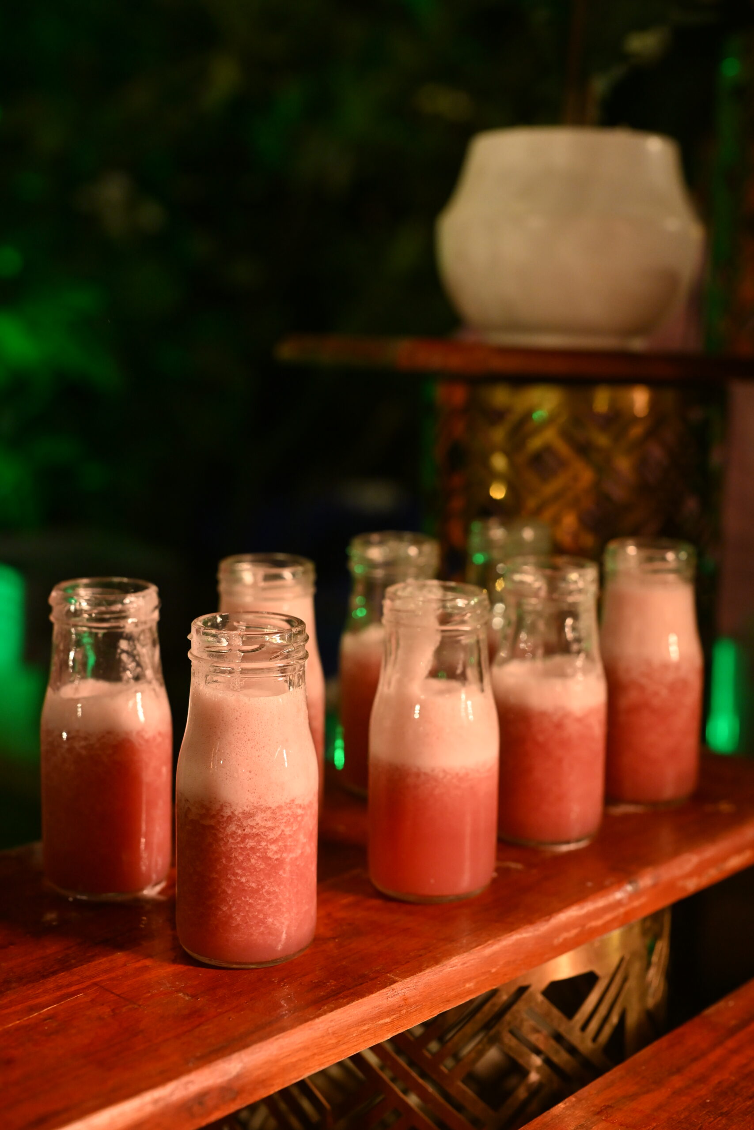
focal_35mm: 50
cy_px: 565
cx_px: 377
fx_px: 1570
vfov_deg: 39.6
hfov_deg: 27.0
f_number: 4
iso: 1600
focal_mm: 50
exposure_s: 1/500
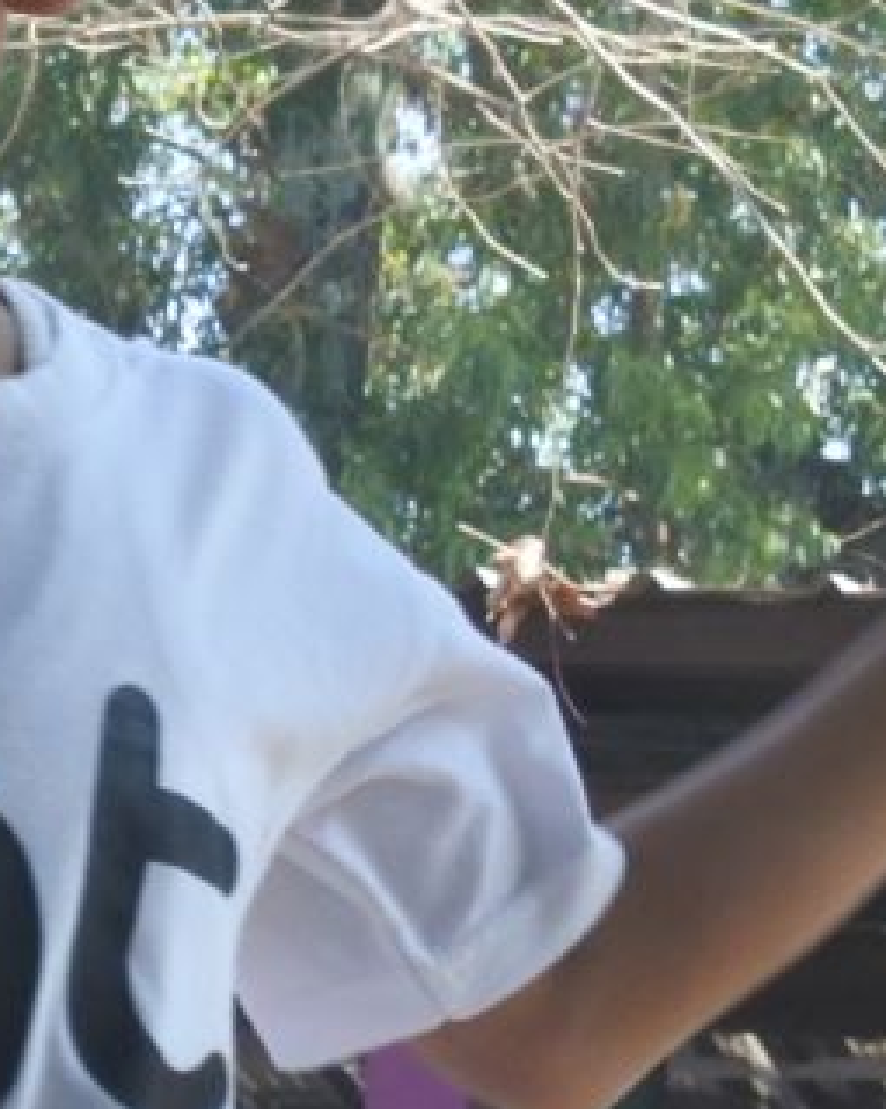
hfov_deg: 4.6
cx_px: -521
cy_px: 918
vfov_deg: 5.8
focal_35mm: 332
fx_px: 10887
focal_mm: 30
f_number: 7.1
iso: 800
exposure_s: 1/250
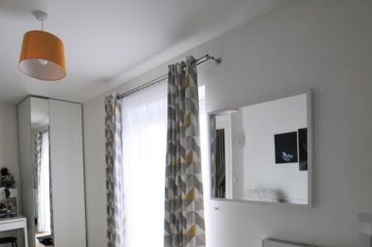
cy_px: 176
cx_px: 138
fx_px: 227
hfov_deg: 77.2
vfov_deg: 55.1
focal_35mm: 22
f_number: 3.5
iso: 250
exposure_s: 1/30
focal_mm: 10
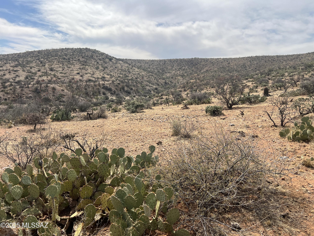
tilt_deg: -8.3
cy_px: 118
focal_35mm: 26
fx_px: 236
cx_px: 157
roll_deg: -3.7
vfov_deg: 53.1
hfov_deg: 67.3
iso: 50
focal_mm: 5.7
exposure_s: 1/4630
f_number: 1.5
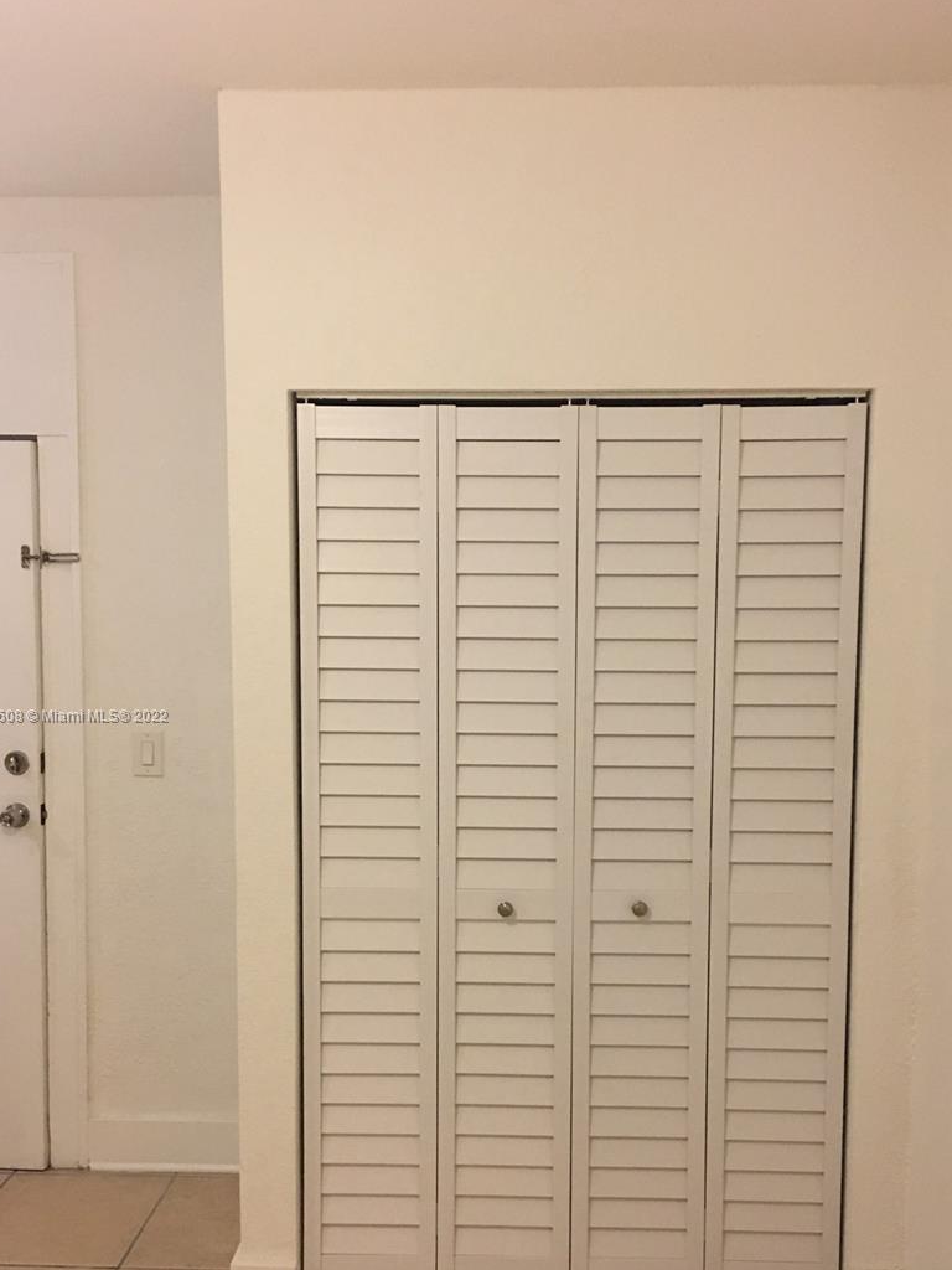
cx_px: 498
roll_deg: +0.1
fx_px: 1247
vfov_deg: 53.8
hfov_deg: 41.8
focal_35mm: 34
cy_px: 717
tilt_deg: -4.2
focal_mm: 4.15
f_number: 2.2
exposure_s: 1/10
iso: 80
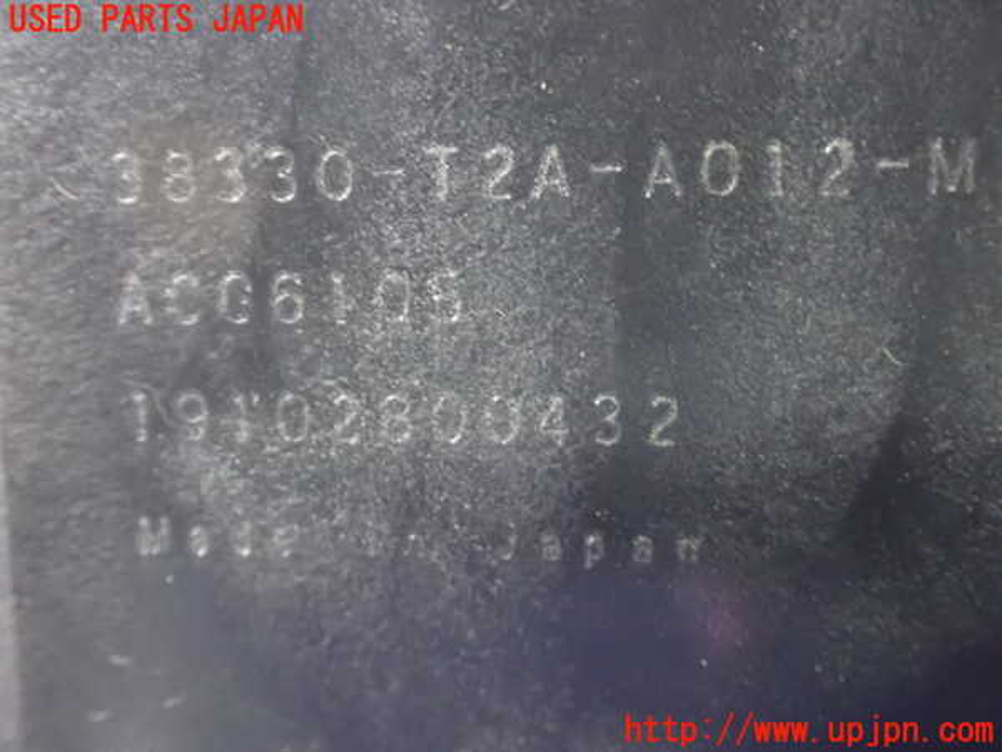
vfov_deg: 32.9
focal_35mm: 44
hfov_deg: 42.9
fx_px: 1274
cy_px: 376
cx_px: 501
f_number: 2.9
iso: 1600
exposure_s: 1/15
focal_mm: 7.84
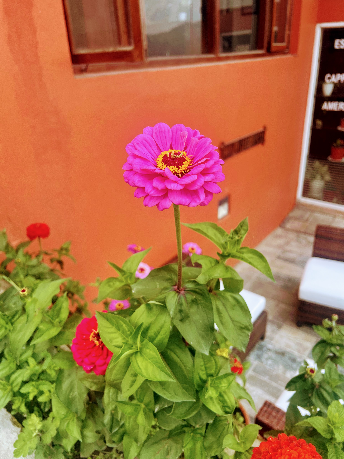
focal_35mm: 26
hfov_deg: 53.1
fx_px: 345
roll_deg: +3.8
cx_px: 172
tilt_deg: -25.7
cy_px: 230
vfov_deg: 67.3
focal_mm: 5.7
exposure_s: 1/1238
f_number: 1.5
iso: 50
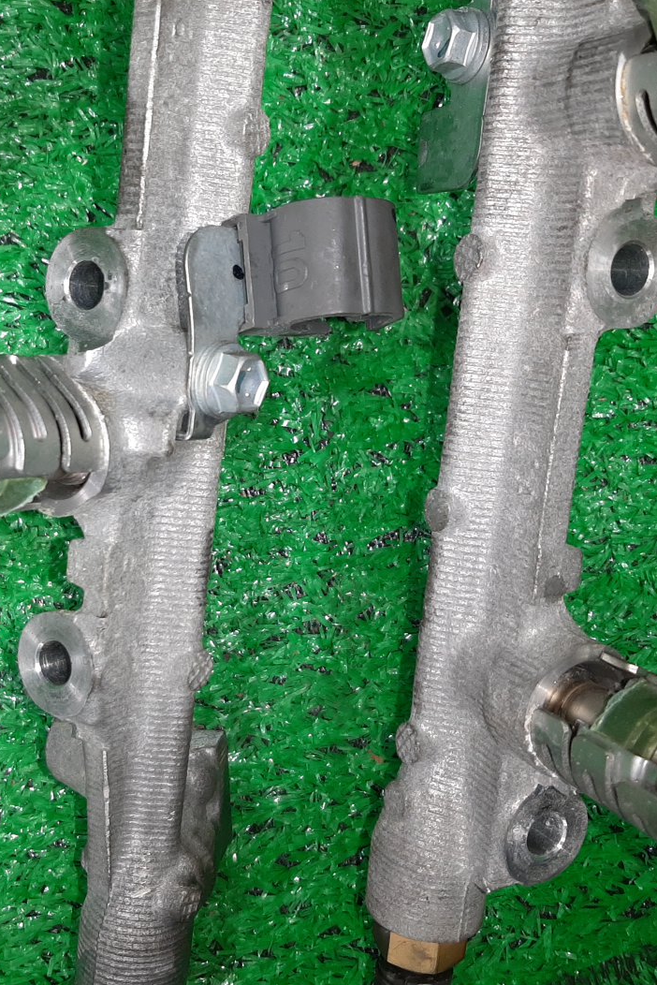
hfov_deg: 35.7
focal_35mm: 37
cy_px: 503
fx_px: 1012
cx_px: 243
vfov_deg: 51.9
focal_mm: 3.93
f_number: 1.7
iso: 73
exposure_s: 1/50
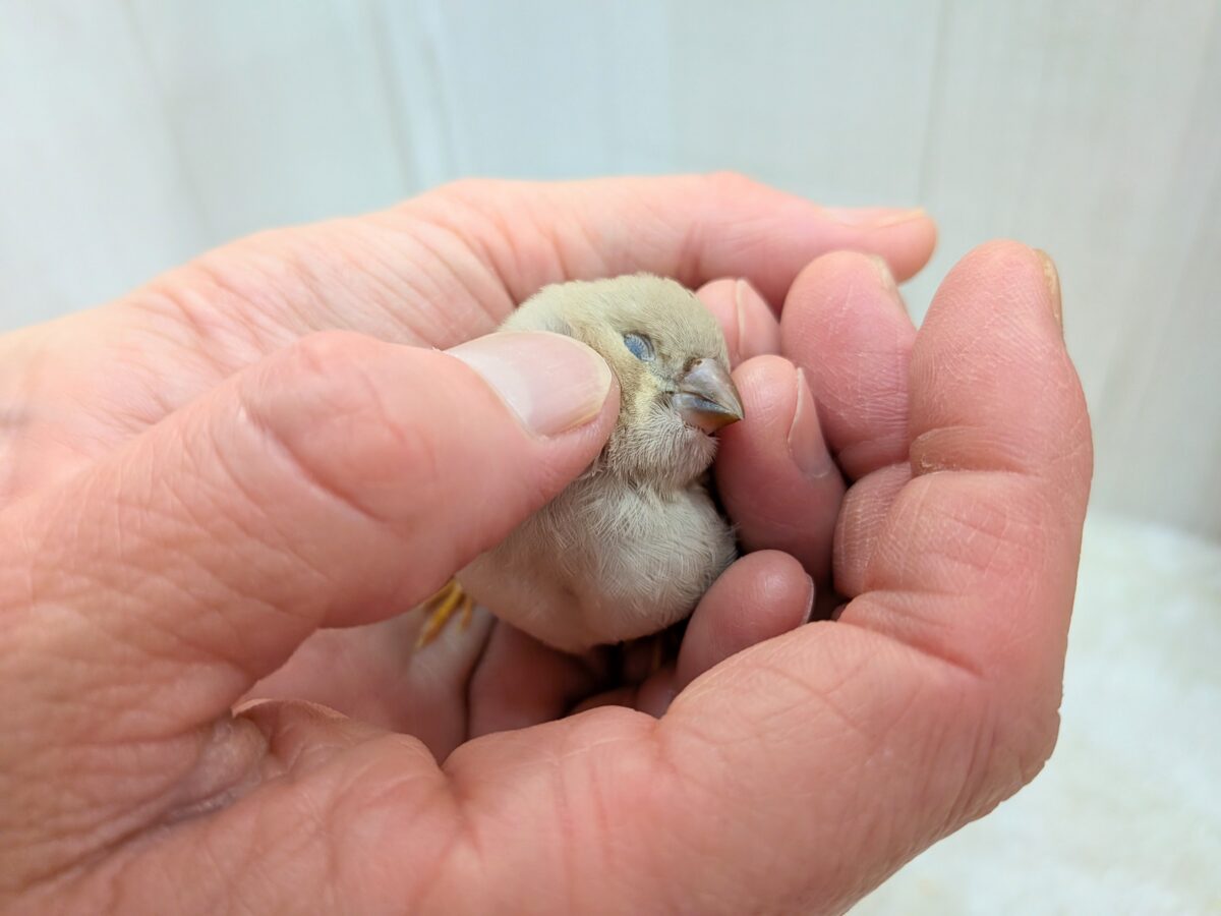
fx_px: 847
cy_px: 458
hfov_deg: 71.6
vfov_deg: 56.8
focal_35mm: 24
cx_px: 610
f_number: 1.7
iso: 230
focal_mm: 4.53
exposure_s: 1/120
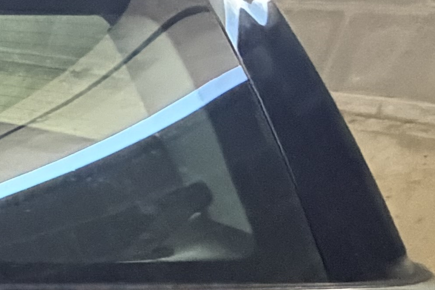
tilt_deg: -21.3
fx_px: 1015
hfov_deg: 13.7
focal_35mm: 84
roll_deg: -2.4
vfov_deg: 15.5
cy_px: 369
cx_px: -693
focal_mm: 2.22
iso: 1000
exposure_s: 1/60
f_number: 2.2
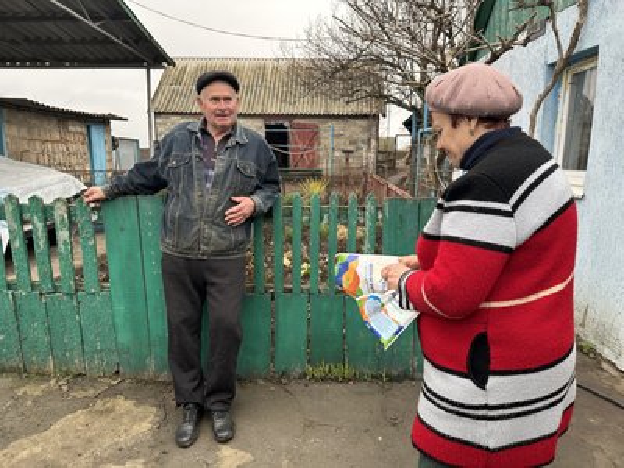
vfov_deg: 56.8
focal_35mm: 24
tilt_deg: -9.7
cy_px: 234
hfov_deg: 71.6
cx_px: 312
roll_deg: -0.8
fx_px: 433
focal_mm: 6.86
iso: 80
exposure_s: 1/328
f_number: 1.78
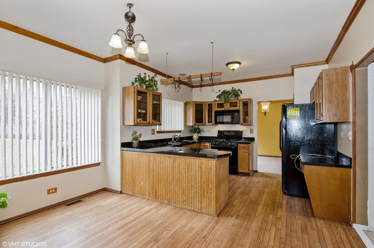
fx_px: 171
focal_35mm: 16
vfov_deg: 71.8
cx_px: 187
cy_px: 124
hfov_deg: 95.1
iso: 200
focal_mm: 11
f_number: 8
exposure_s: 1/10
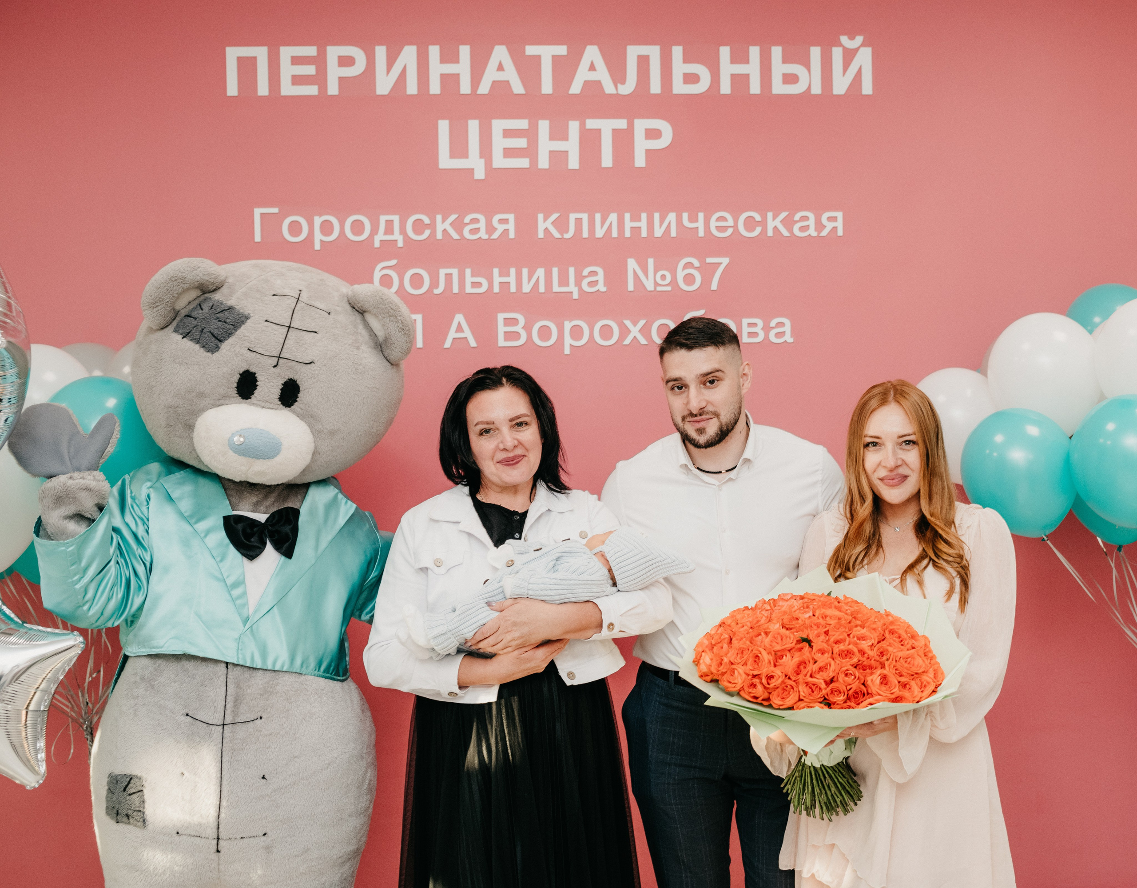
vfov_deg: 36.2
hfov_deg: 45.1
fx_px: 1357
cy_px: 466
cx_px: 698
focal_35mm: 41
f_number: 4
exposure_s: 1/160
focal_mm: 35
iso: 640
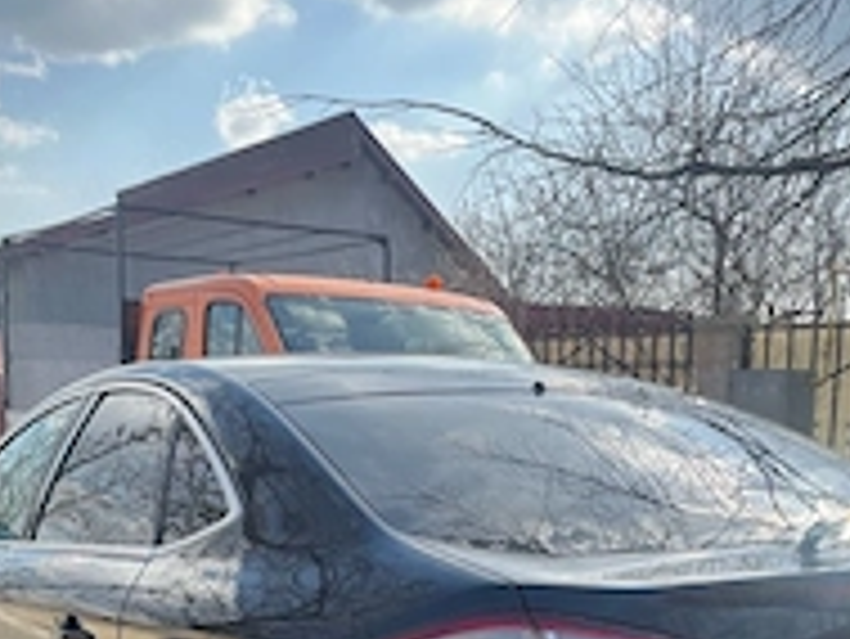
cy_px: 648
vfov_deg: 25.2
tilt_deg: -10.4
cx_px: 486
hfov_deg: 34.9
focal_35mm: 55
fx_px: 1351
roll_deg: +1.1
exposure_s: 1/2222
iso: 50
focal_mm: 5.1
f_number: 1.6
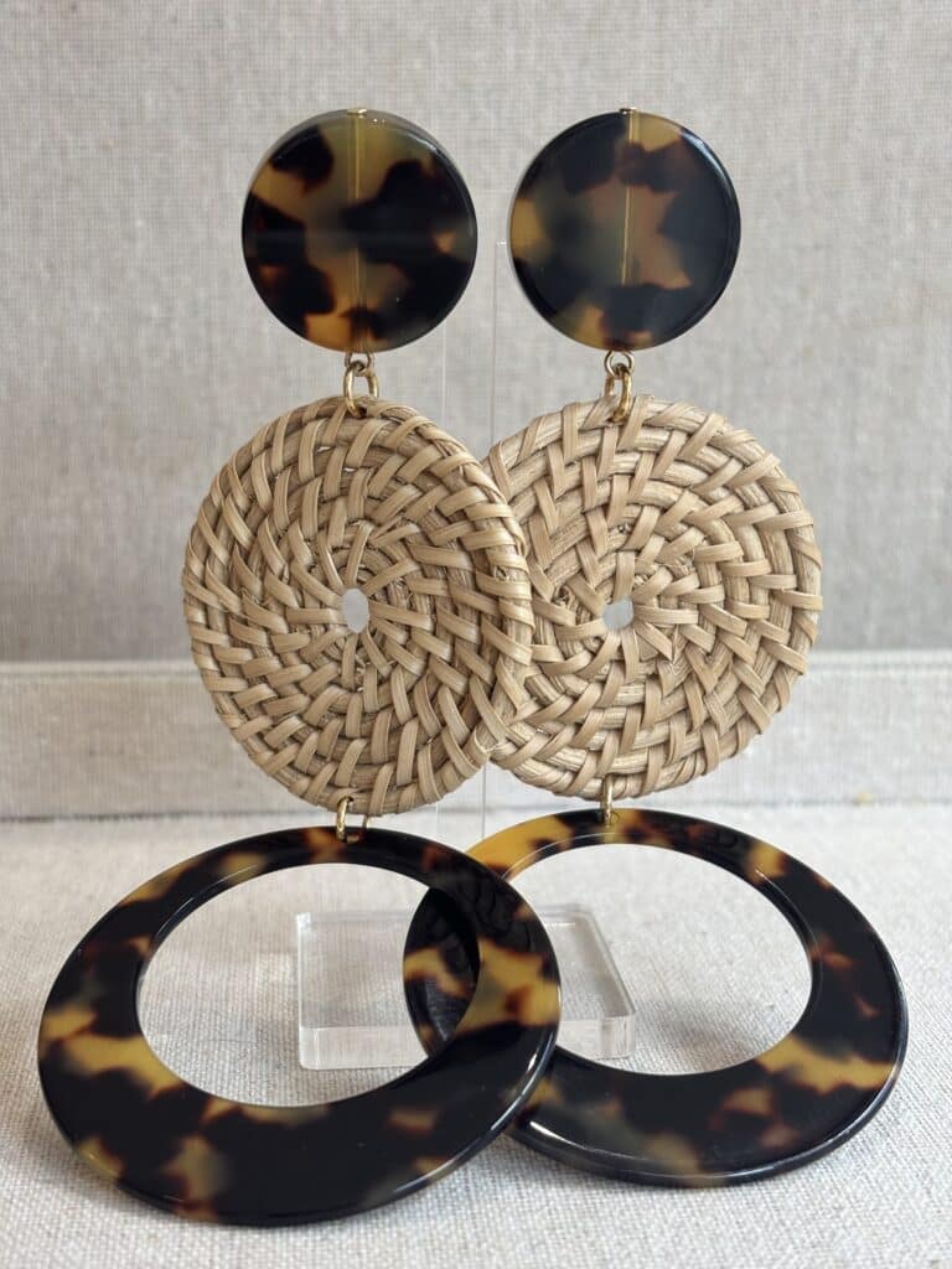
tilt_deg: -13.1
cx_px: 476
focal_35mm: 52
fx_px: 1907
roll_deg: -1.3
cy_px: 634
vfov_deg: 36.8
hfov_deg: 28.0
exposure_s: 1/156
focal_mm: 5.96
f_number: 1.6
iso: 25
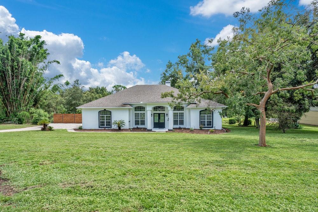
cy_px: 106
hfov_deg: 96.7
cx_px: 159
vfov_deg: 73.8
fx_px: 141
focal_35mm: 16
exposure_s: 1/125
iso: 100
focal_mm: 16
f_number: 9
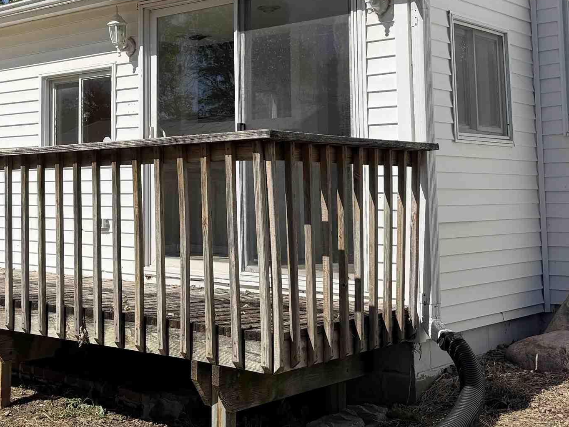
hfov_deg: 34.0
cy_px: 128
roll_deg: +0.1
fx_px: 888
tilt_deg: +5.6
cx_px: 79
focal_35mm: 54
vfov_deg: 26.8
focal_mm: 6.76
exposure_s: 1/5714
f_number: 1.78
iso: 80
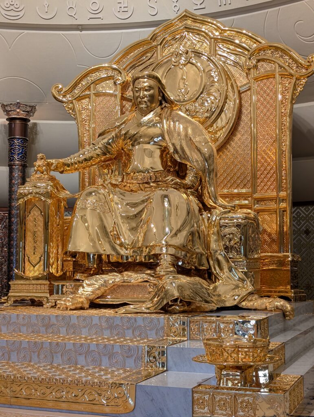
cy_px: 208
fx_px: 591
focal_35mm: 49
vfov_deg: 38.9
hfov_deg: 29.7
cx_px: 157
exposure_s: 1/64.9
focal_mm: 6.9
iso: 57
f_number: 1.68
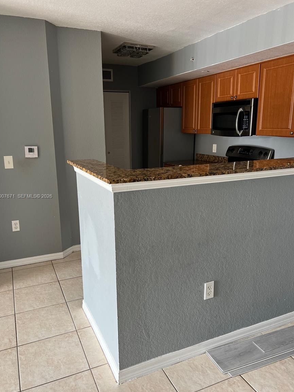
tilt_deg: -13.6
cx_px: 142
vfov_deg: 65.3
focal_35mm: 27
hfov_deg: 51.3
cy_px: 197
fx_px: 306
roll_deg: +1.0
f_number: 1.5
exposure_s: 1/121
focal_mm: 5.7
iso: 100
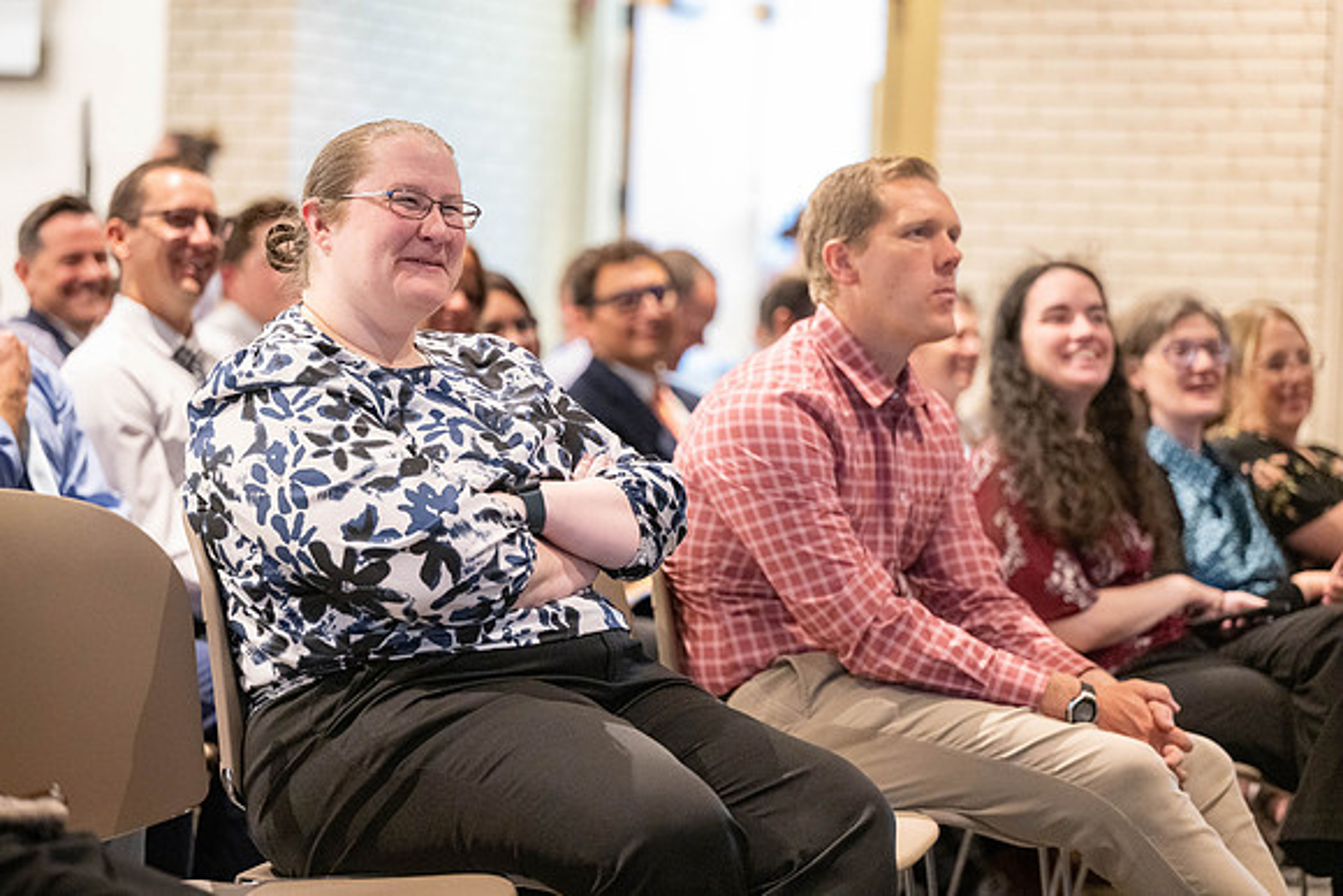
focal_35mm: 115
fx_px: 4291
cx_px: 672
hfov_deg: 17.8
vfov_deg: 11.9
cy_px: 448
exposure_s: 1/200
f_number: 2.8
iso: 5000
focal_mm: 115
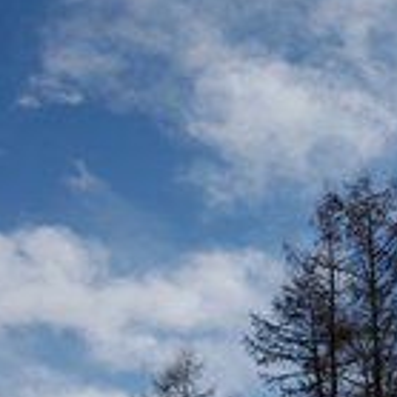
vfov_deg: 22.8
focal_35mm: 75
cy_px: 306
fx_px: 973
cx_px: 371
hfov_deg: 22.4
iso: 200
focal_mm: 16
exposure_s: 1/800
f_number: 8
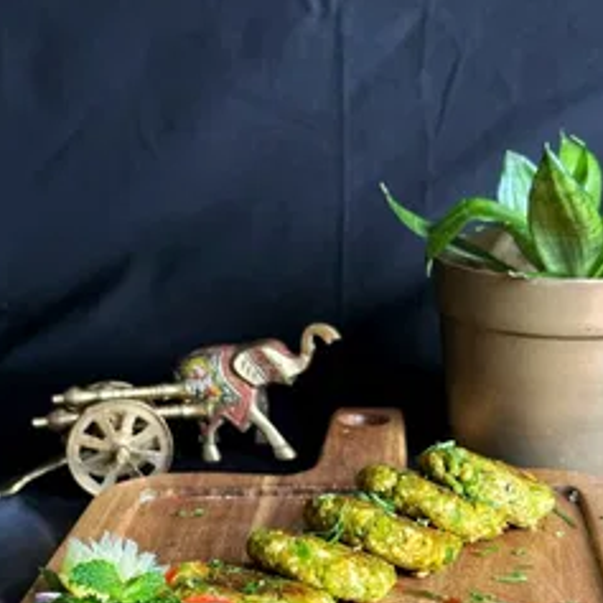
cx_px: 303
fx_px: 1202
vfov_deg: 27.9
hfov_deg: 28.2
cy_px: 421
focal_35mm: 61
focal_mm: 6.86
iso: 200
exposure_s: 1/33
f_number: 1.78
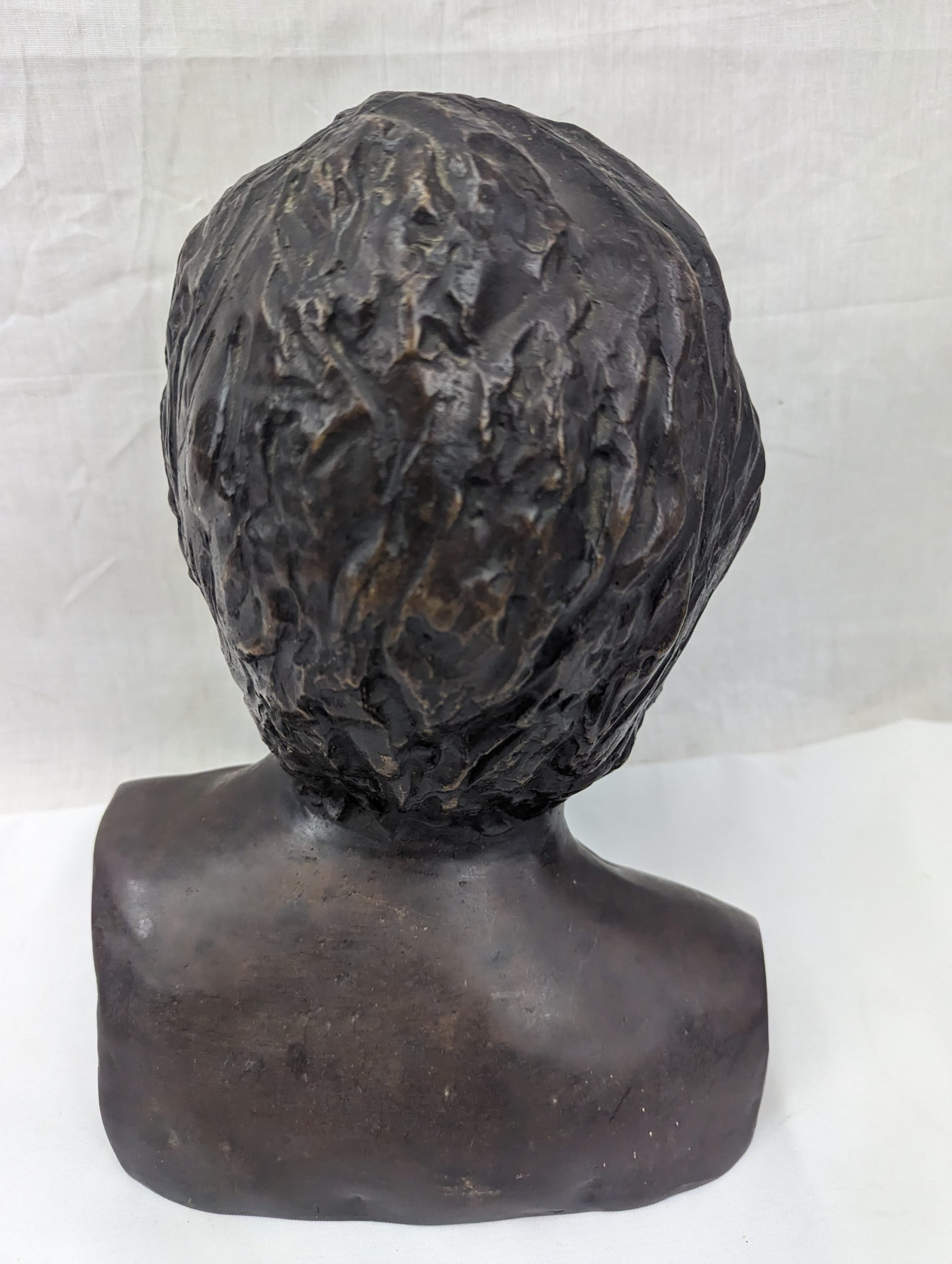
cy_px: 632
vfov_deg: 71.5
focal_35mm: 24
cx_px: 476
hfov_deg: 56.9
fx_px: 878
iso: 1161
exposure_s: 1/1019
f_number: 1.85
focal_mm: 6.81
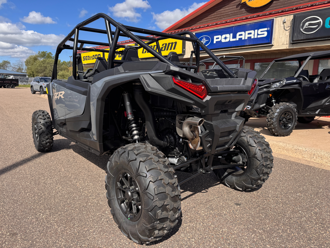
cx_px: 165
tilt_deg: -10.0
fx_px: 229
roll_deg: -2.0
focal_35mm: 24
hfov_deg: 71.6
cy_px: 124
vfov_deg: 56.8
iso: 80
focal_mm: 6.76
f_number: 1.78
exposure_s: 1/2833
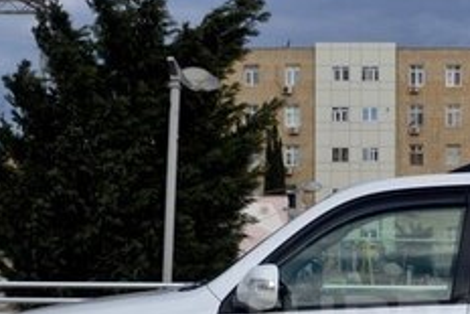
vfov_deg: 12.2
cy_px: 326
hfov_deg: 18.1
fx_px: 1450
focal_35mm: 111
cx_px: 440
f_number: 6.3
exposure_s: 1/160
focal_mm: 26
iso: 100
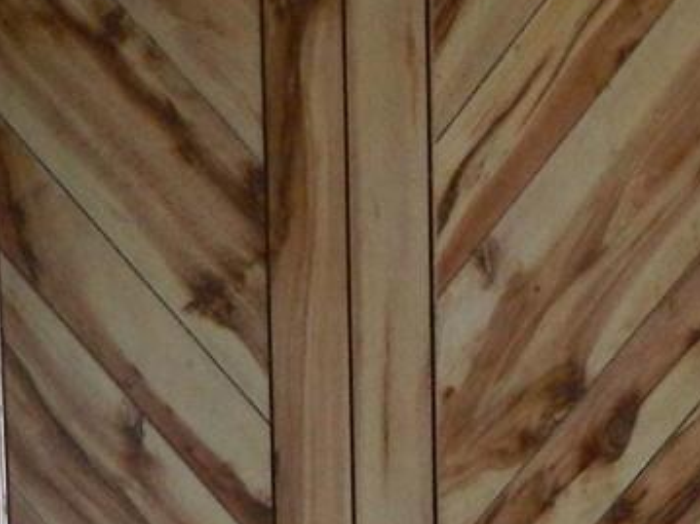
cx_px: 587
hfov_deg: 11.1
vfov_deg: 7.7
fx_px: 3578
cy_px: 1309
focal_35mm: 177
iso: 200
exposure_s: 1/40
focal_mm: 5.6
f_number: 3.2
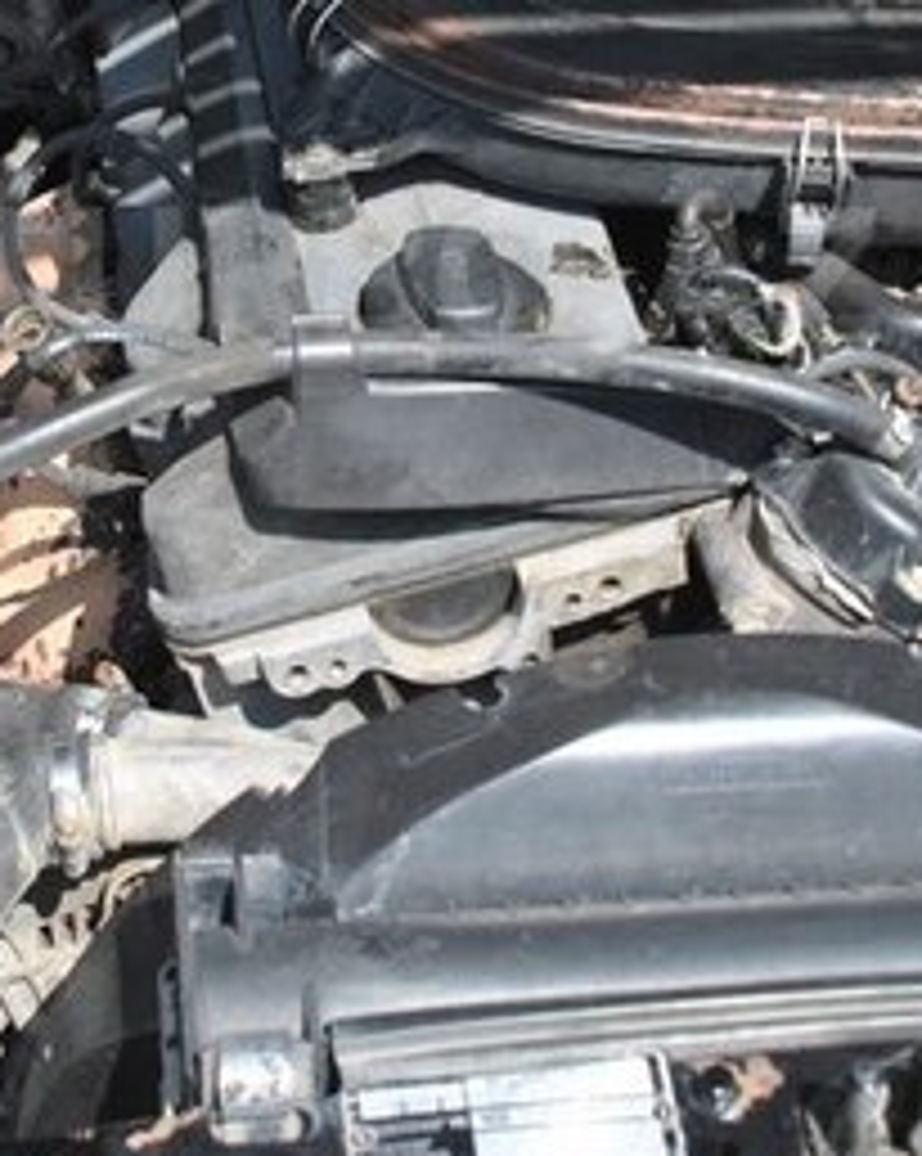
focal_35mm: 87
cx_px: 418
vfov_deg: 21.8
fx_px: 2973
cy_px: 274
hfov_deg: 17.6
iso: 100
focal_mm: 24
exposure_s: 1/160
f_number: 6.3
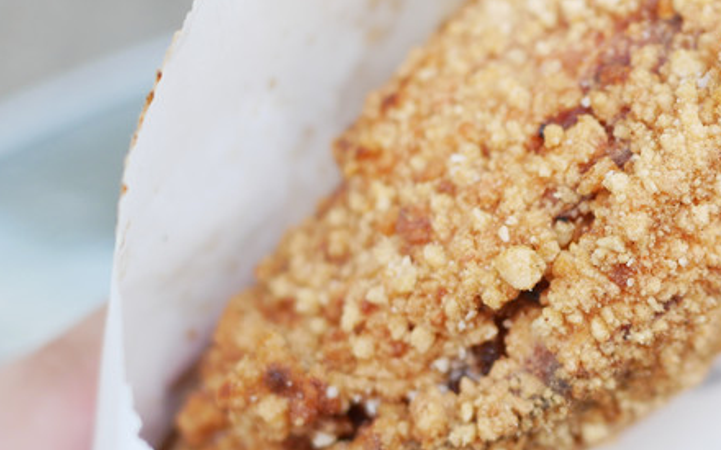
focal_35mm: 65
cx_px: 575
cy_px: 258
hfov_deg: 30.8
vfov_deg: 20.0
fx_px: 1277
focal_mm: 15
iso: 200
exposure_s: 1/200
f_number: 2.2
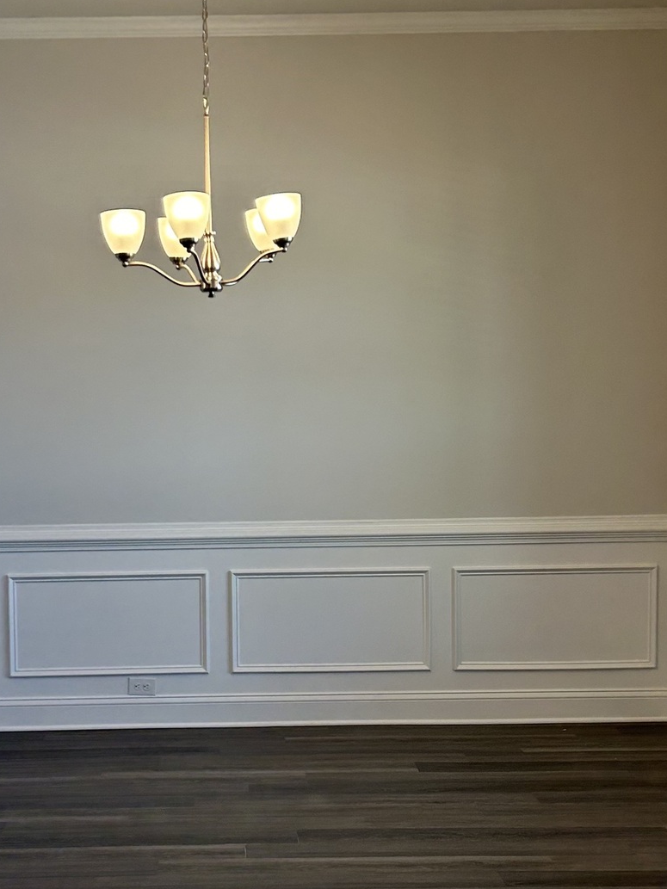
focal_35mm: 58
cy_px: 511
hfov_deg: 25.1
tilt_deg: -5.9
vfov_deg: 33.2
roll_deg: +0.2
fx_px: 1490
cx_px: 222
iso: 64
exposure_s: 1/120
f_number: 1.5
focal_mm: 5.7
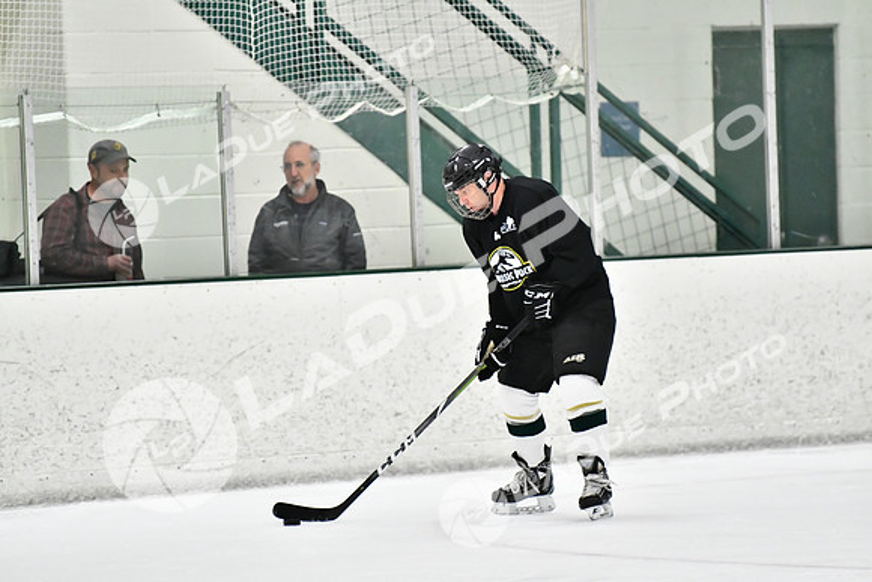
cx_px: 436
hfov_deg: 7.2
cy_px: 291
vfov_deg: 4.8
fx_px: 6905
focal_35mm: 285
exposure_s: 1/1250
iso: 5000
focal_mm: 190
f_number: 2.8
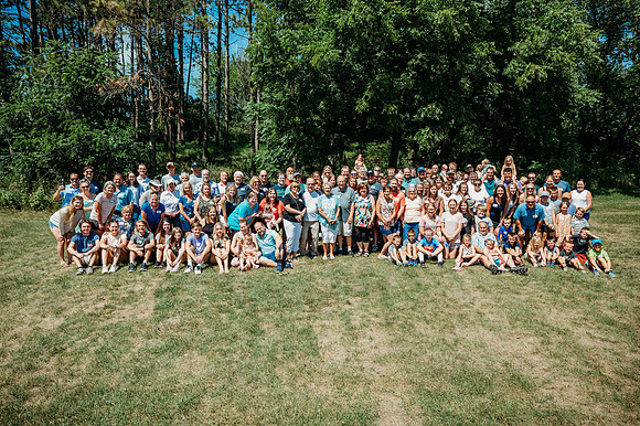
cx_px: 320
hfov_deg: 73.8
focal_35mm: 24
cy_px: 213
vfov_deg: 53.1
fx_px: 426
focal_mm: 24
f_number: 5
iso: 160
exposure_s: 1/500
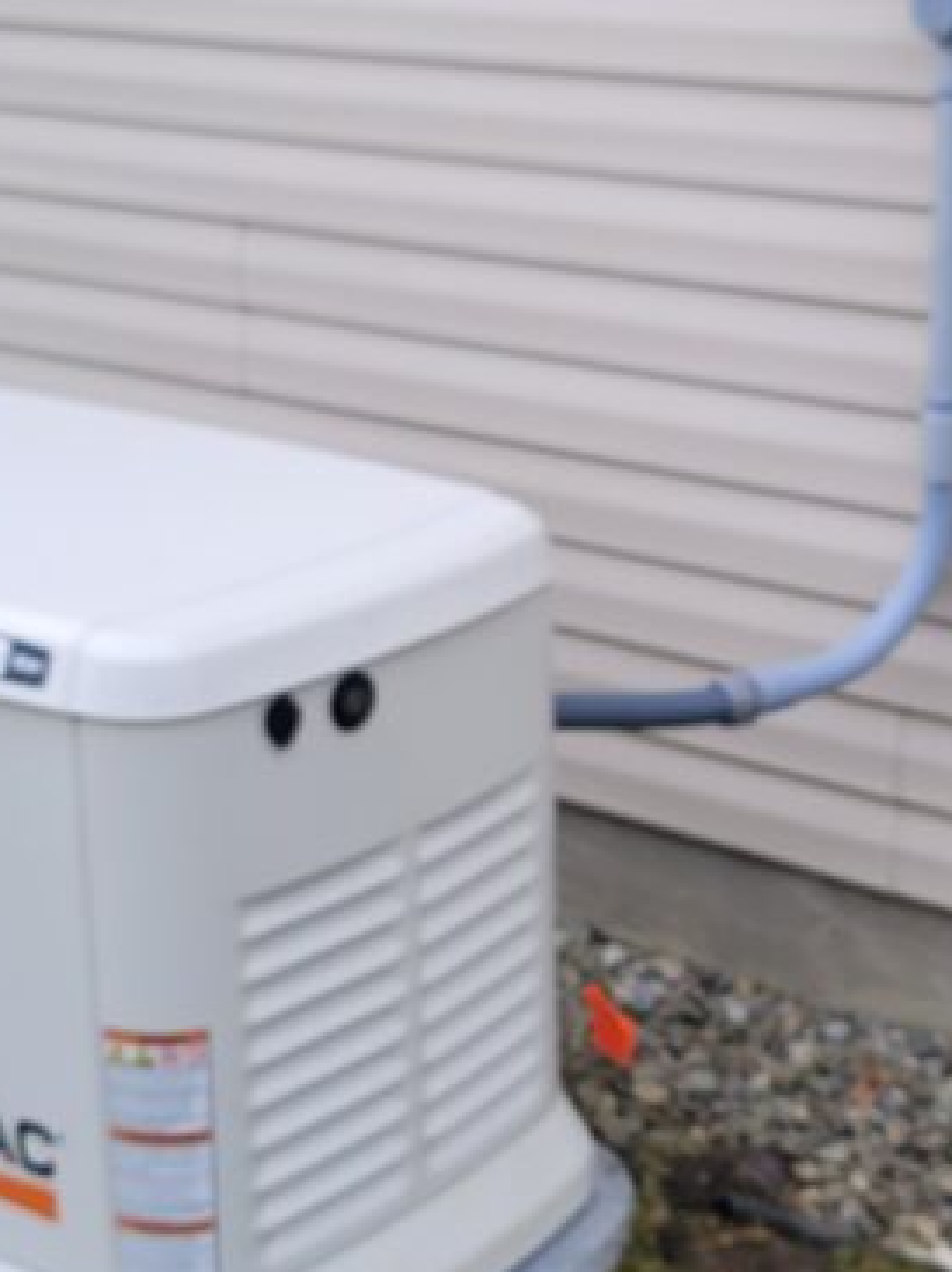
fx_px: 2570
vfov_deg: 27.8
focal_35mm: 70
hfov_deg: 21.0
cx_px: 566
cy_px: 584
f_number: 1.8
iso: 20
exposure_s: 1/193
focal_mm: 7
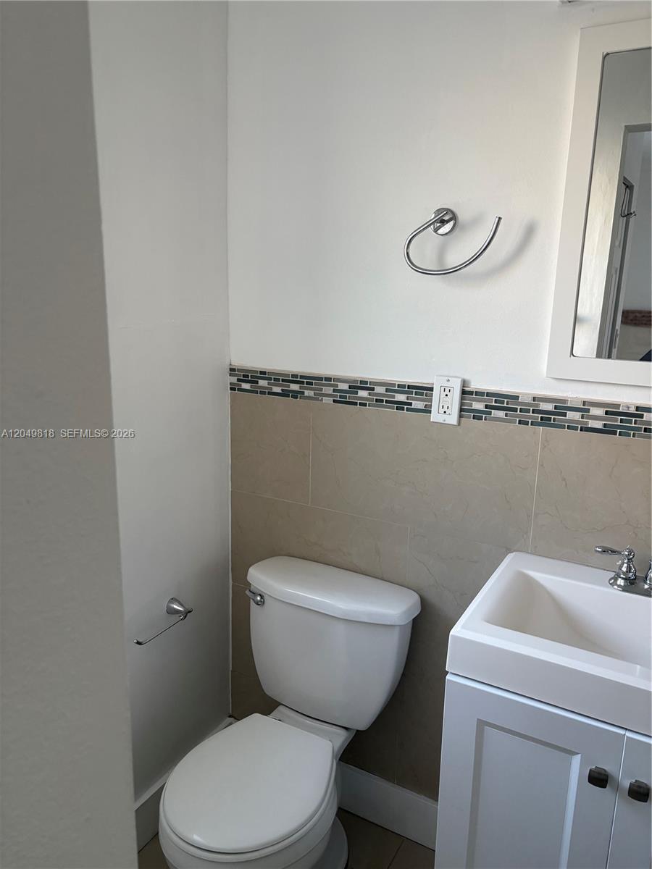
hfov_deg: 53.1
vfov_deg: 67.3
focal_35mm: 26
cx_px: 326
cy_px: 434
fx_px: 653
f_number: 1.6
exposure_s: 1/102
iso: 125
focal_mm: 5.96
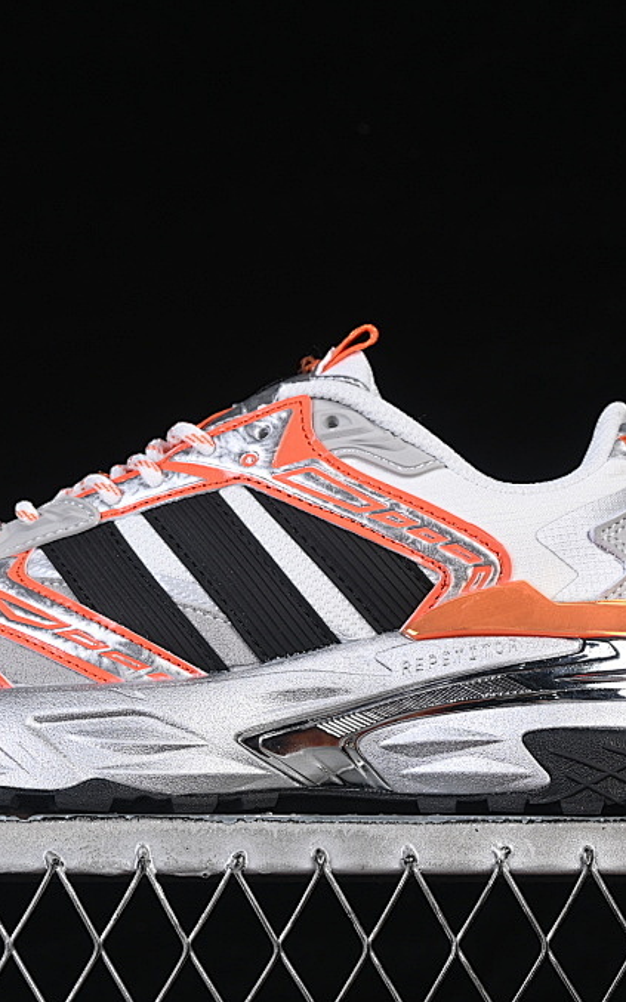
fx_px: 3331
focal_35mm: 122
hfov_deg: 10.7
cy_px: 484
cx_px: 272
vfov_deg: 17.1
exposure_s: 1/80
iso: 160
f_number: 8
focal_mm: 50
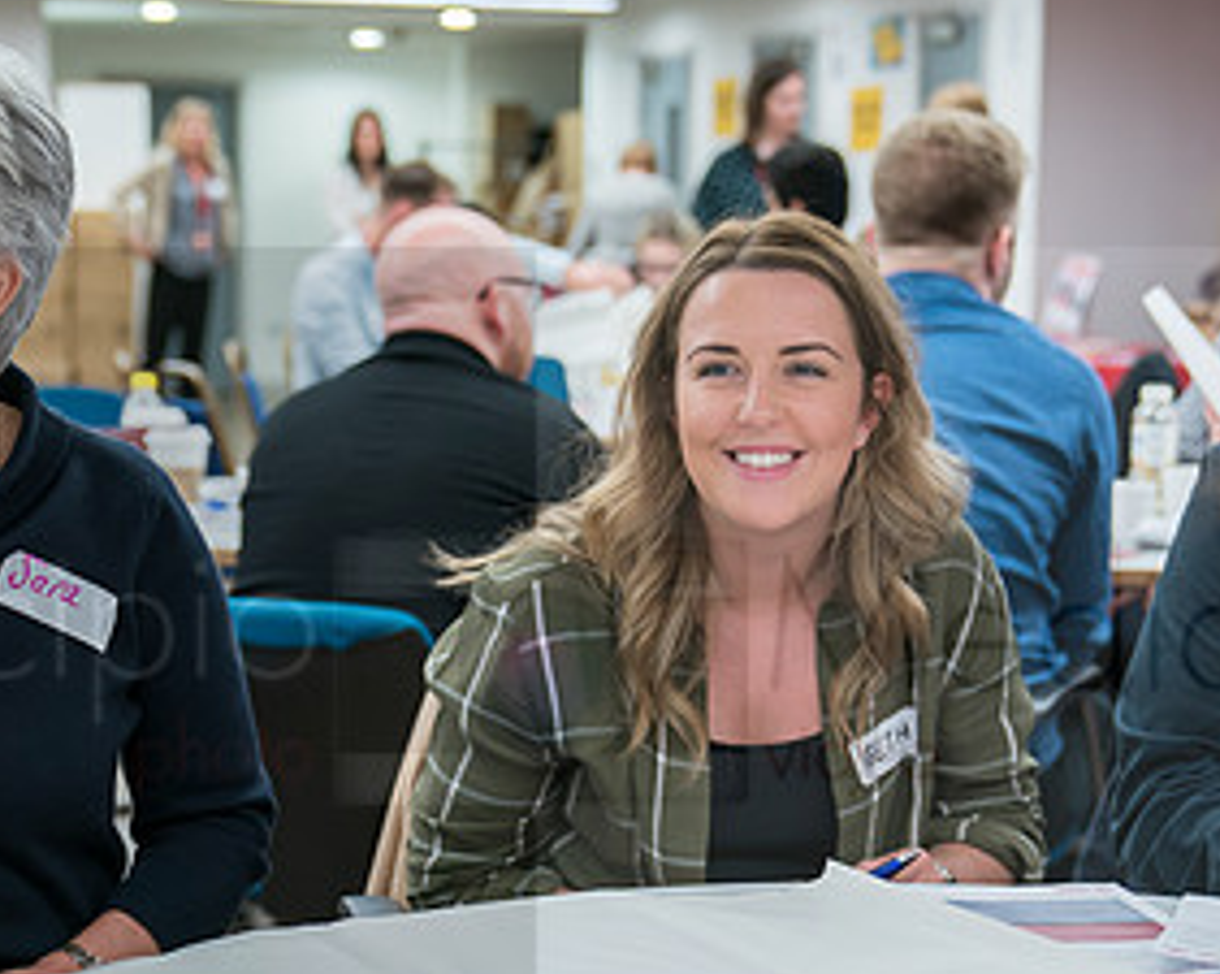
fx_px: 3102
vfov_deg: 17.8
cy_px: 628
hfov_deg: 22.2
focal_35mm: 86
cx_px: 503
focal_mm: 42
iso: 640
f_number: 2.8
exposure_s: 1/60
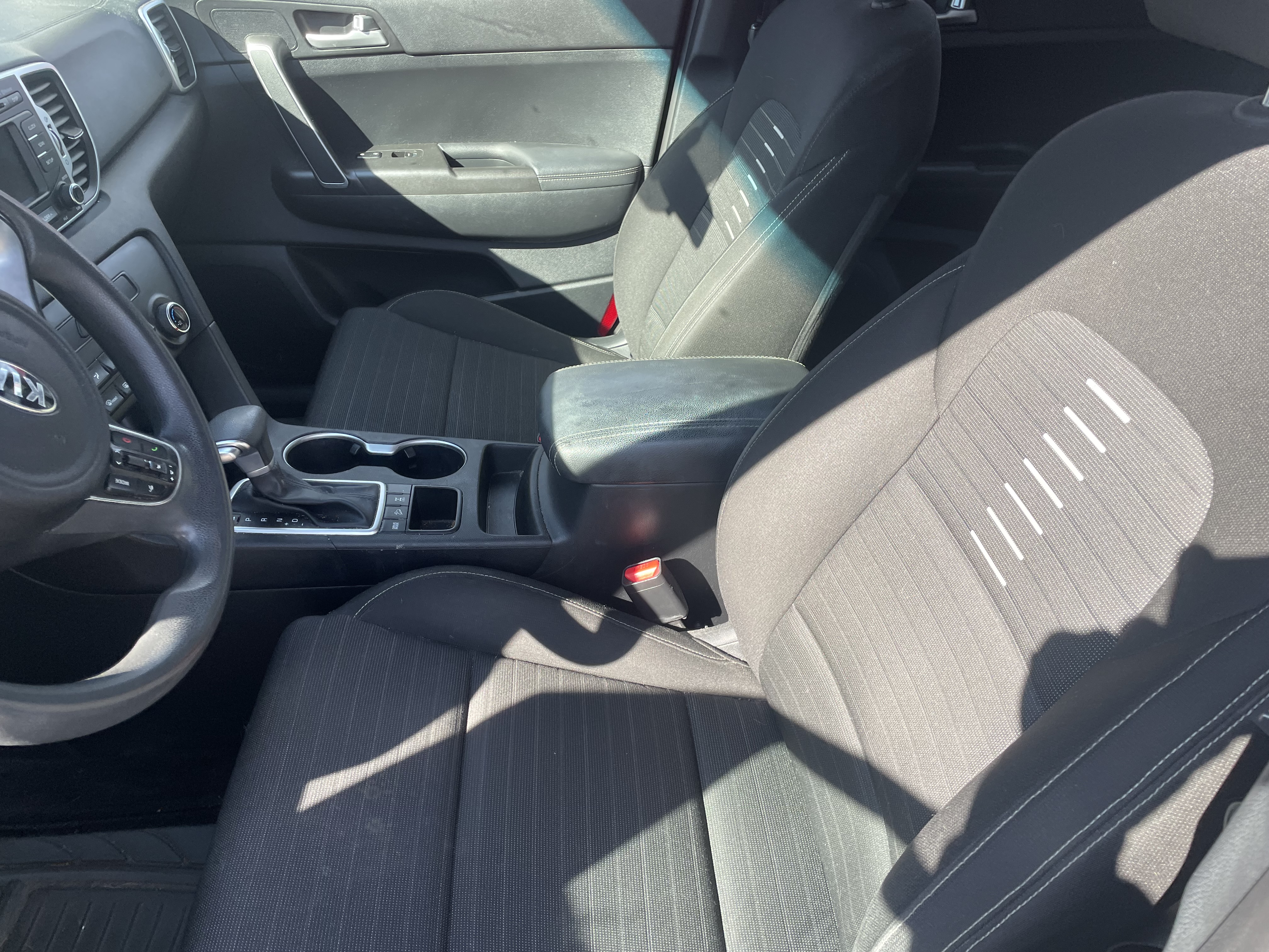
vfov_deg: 53.1
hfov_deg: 67.3
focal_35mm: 26
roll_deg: -2.7
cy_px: 476
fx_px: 953
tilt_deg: -34.4
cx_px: 634
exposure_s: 1/291
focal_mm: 4.2
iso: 32
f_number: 1.6
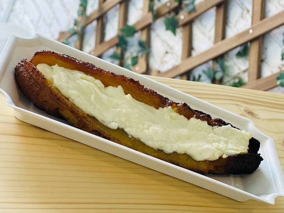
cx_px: 142
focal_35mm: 77
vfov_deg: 19.2
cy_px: 106
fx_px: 632
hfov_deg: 25.3
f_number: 2.8
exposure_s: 1/60
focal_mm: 9
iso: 160
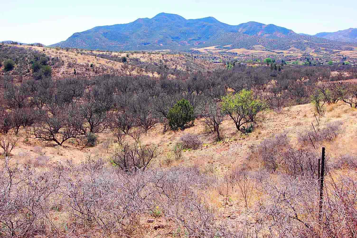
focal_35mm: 36
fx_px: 357
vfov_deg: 36.8
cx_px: 178
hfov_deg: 53.2
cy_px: 119
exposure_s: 1/250
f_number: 8
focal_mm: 24
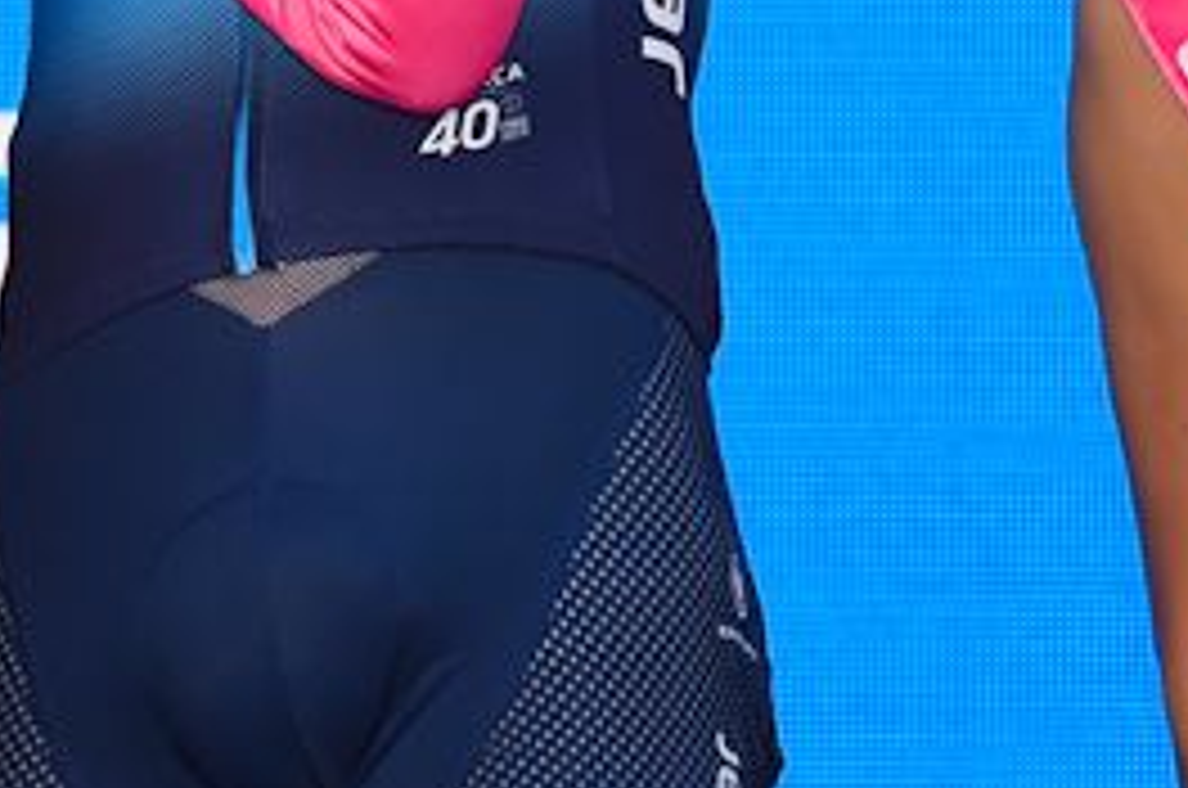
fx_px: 14790
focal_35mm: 449
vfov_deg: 3.0
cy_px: -678
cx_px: -405
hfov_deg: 4.6
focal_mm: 116
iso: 1250
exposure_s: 1/1000
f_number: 5
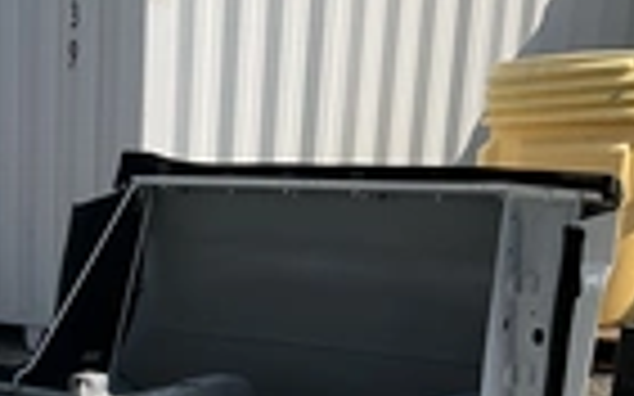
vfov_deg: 13.8
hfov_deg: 21.5
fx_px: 1503
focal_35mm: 87
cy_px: 648
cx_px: -193
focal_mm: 3
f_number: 1.8
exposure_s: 1/2227
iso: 25
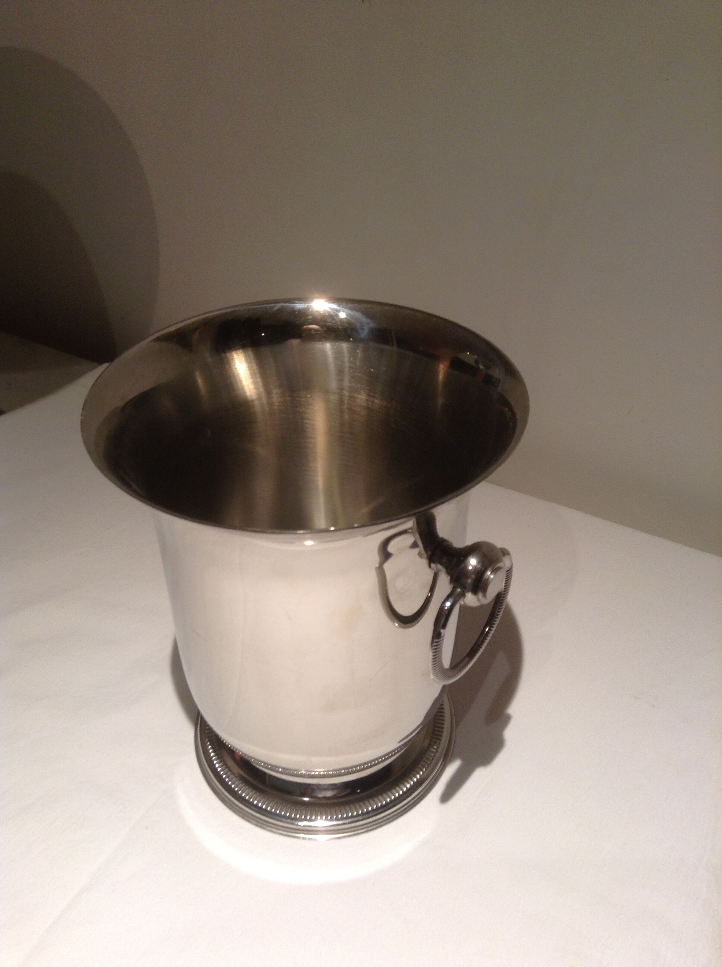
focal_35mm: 33
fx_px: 920
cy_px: 484
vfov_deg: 55.4
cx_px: 361
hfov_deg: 42.8
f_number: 2.4
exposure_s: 1/24
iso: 40
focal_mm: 3.3
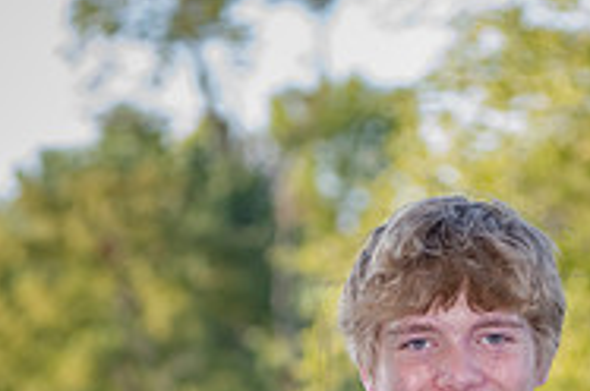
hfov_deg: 10.6
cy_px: 634
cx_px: 470
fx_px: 3158
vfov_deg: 7.0
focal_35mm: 193
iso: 800
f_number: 4
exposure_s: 1/640
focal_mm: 80
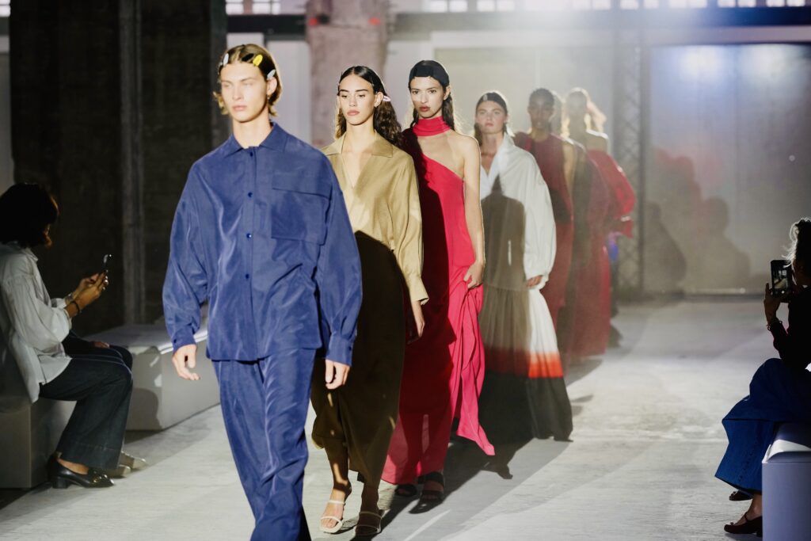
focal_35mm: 135
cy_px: 270
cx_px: 406
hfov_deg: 15.2
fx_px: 3041
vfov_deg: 10.2
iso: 800
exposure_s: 1/500
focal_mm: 135
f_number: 3.5
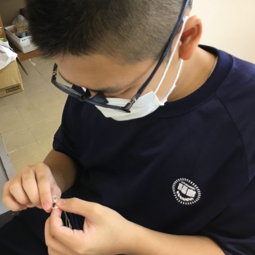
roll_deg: +5.0
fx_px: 308
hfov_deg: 44.4
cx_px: 91
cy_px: 126
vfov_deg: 44.9
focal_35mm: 37
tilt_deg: -39.5
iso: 64
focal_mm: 3.3
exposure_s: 1/30
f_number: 2.4
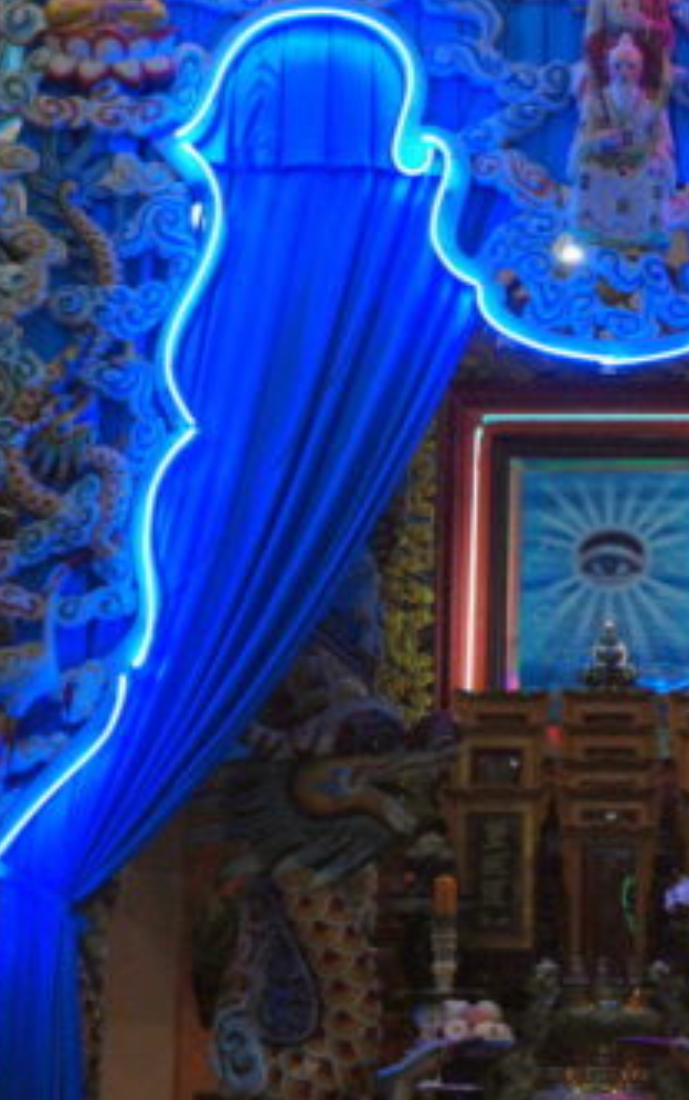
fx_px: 3802
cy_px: 548
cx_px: 649
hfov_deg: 10.3
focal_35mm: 127
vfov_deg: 16.5
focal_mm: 55
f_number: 4.5
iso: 1000
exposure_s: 1/60
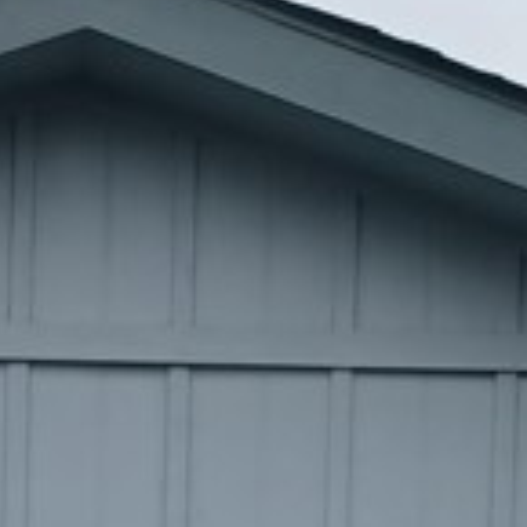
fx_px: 2687
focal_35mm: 156
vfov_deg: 10.1
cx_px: -36
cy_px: 1178
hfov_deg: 11.1
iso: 32
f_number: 1.8
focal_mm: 4.6
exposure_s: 1/255
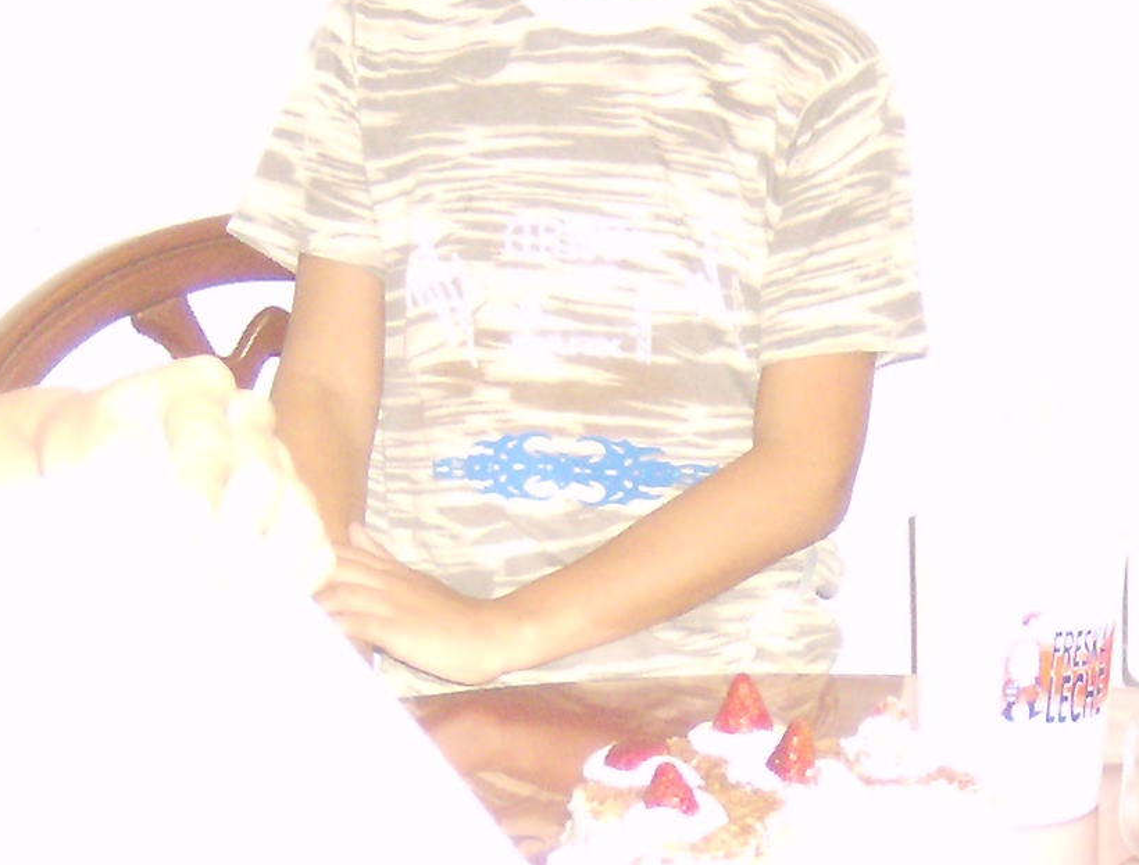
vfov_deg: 12.1
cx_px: 796
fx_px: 4066
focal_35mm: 123
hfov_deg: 15.9
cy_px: 779
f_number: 2.8
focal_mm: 6
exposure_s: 1/60
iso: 200
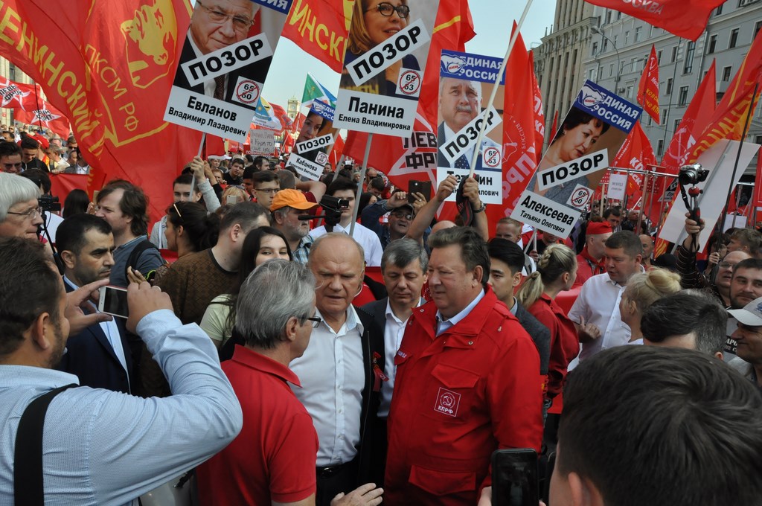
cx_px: 381
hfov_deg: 57.3
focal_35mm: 33
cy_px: 253
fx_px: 698
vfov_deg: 39.9
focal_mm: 22
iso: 1000
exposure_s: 1/640
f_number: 13
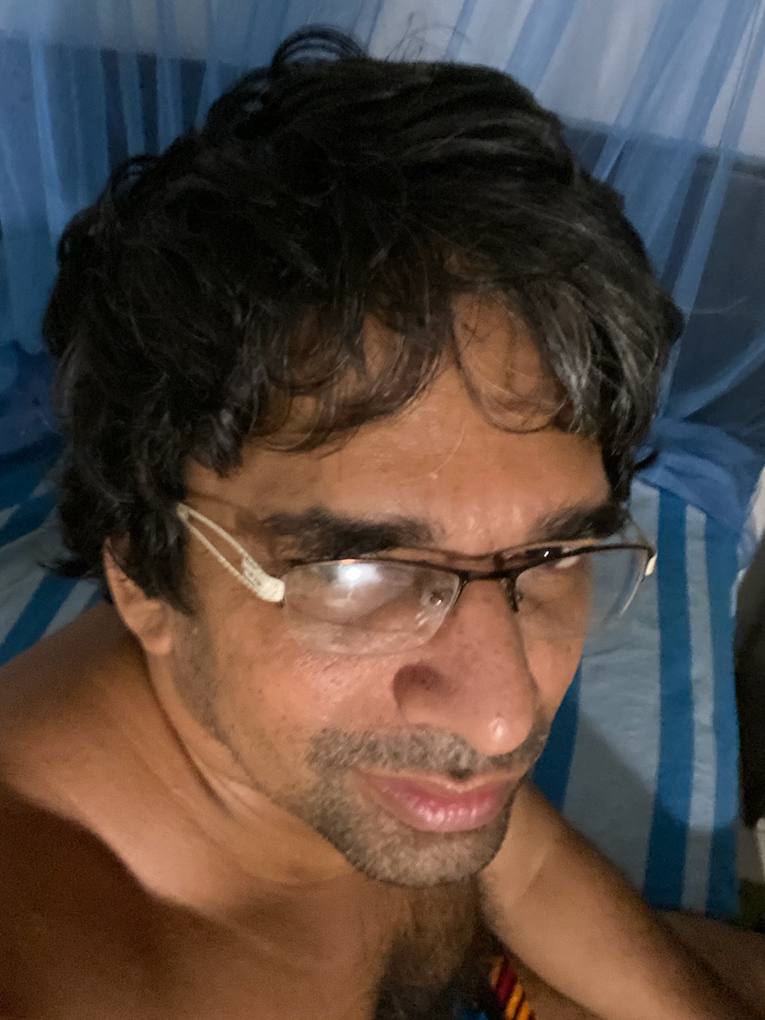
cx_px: 382
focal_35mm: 30
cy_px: 510
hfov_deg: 46.8
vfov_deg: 60.0
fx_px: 884
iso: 800
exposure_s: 1/17
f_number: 2.2
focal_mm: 2.71
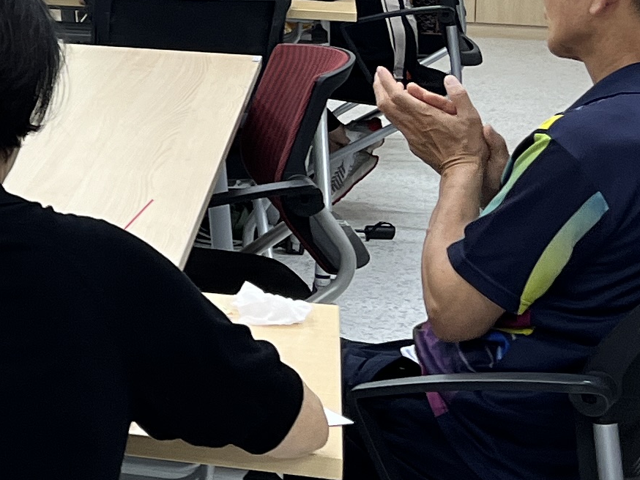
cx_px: -412
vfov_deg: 12.0
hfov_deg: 14.9
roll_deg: -1.3
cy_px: -165
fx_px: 2218
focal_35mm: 120
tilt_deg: -3.8
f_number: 1.6
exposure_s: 1/120
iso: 100
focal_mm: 5.1
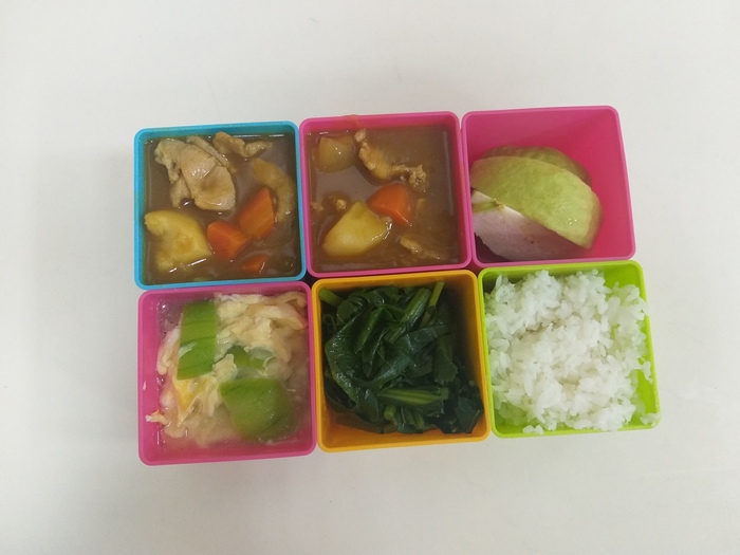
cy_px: 278
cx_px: 370
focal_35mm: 26
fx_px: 556
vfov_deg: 53.1
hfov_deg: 67.3
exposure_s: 1/60
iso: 160
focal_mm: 3.93
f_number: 1.7
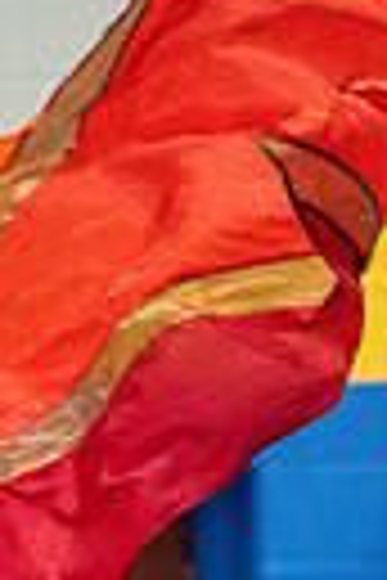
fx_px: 11287
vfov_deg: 2.9
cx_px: 207
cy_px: 980
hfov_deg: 2.0
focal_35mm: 700
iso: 6400
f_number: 4
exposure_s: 1/500
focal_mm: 200
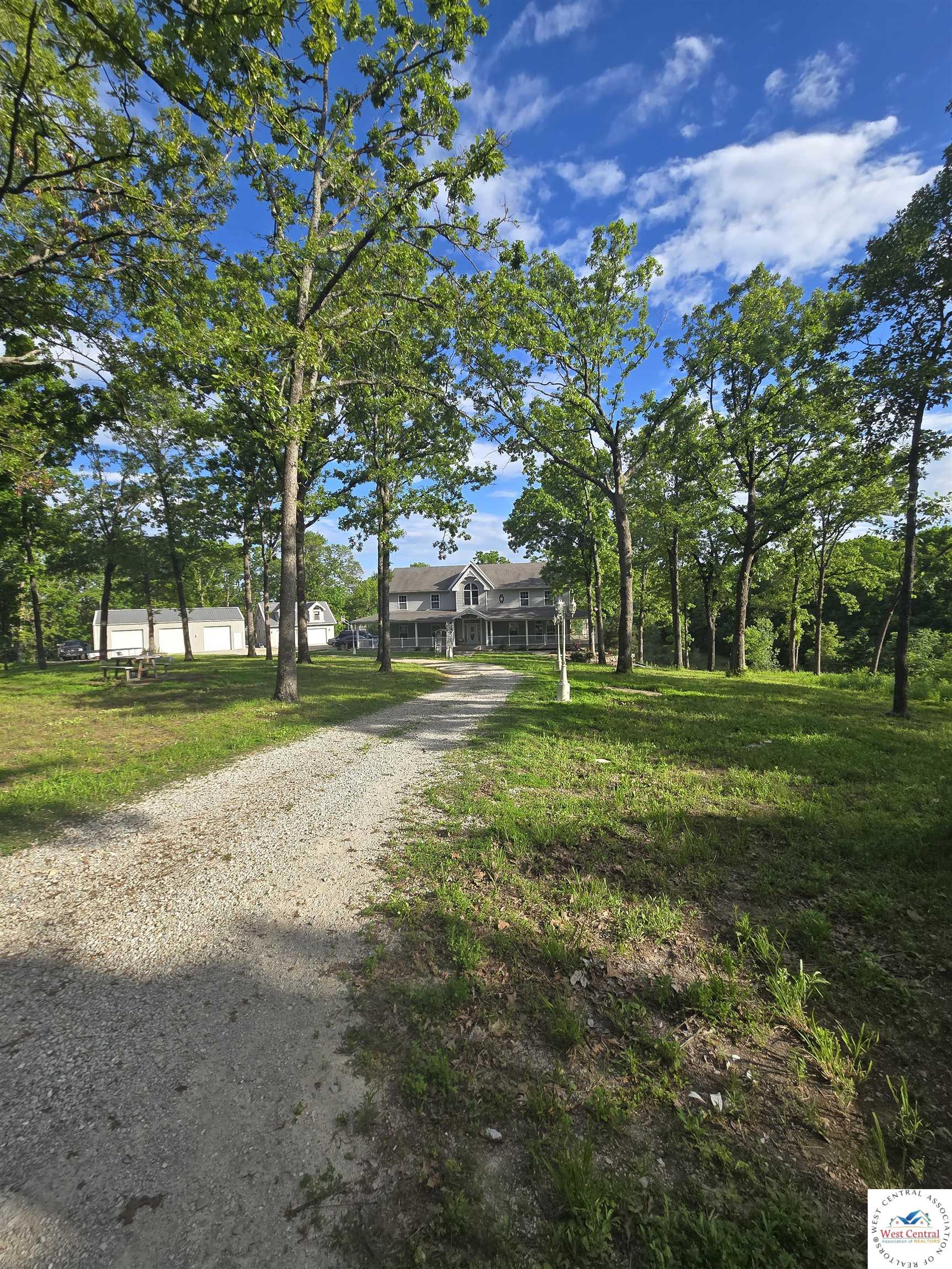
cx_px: 476
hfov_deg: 89.9
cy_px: 634
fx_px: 477
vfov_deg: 106.2
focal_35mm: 13
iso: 50
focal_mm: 2.2
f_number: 2.2
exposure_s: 1/1347
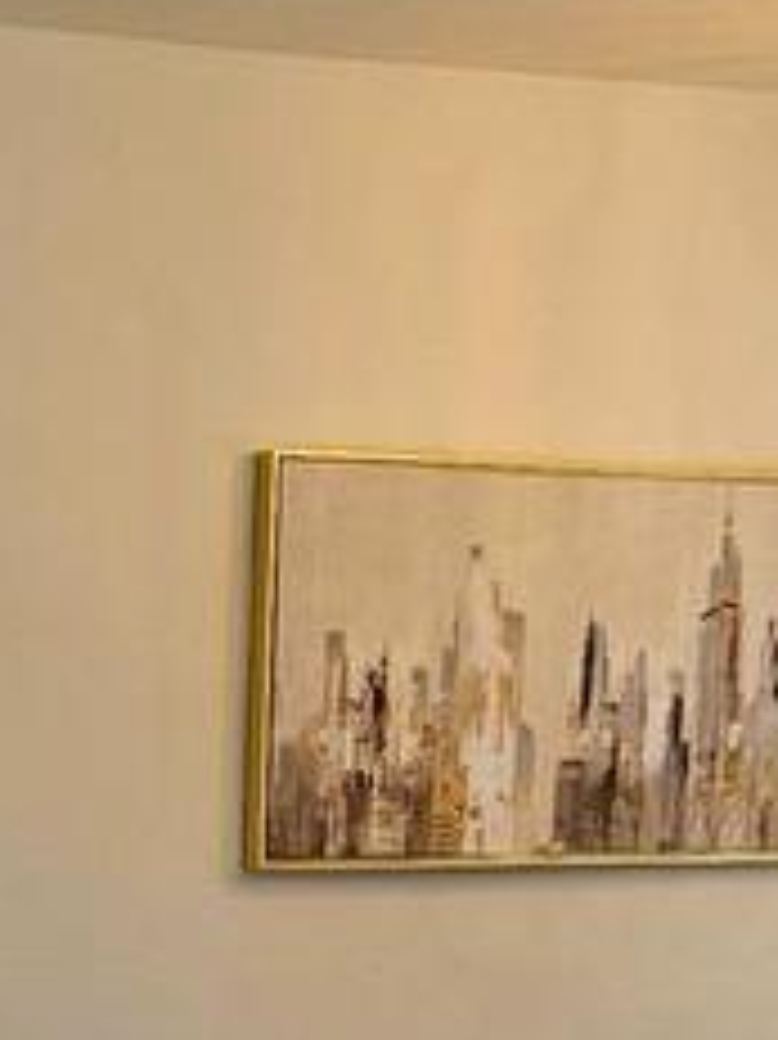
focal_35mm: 153
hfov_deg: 9.5
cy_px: 1522
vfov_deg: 12.3
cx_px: -229
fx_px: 4589
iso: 50
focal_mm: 5.4
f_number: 1.8
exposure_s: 1/120
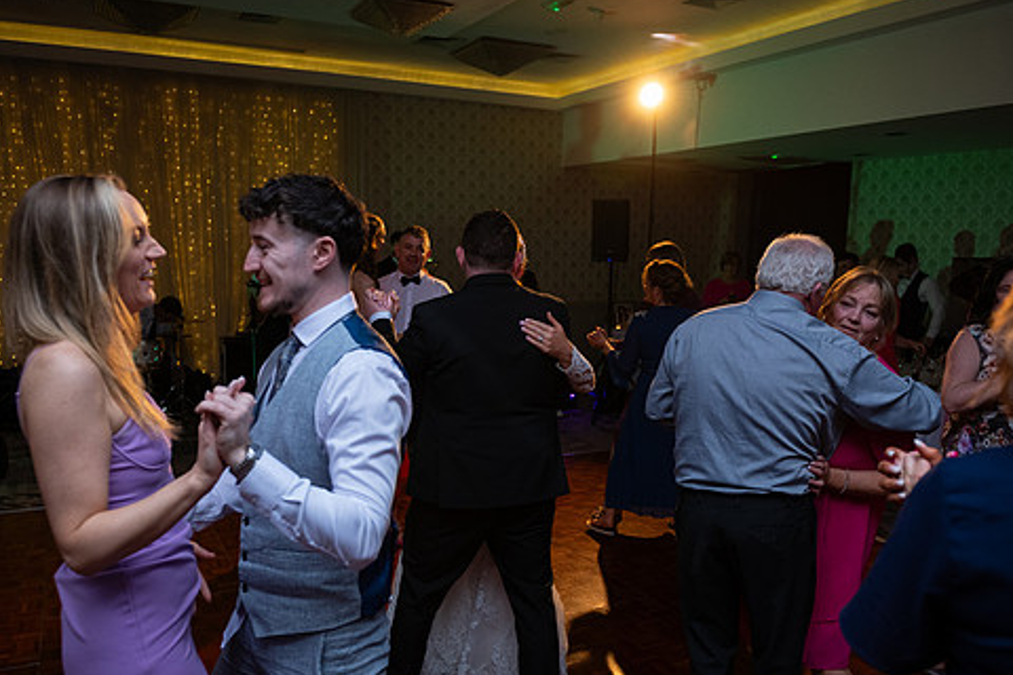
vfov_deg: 44.8
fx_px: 816
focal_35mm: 29
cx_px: 494
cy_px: 396
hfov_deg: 63.6
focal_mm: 24
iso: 1000
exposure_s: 1/160
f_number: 3.5
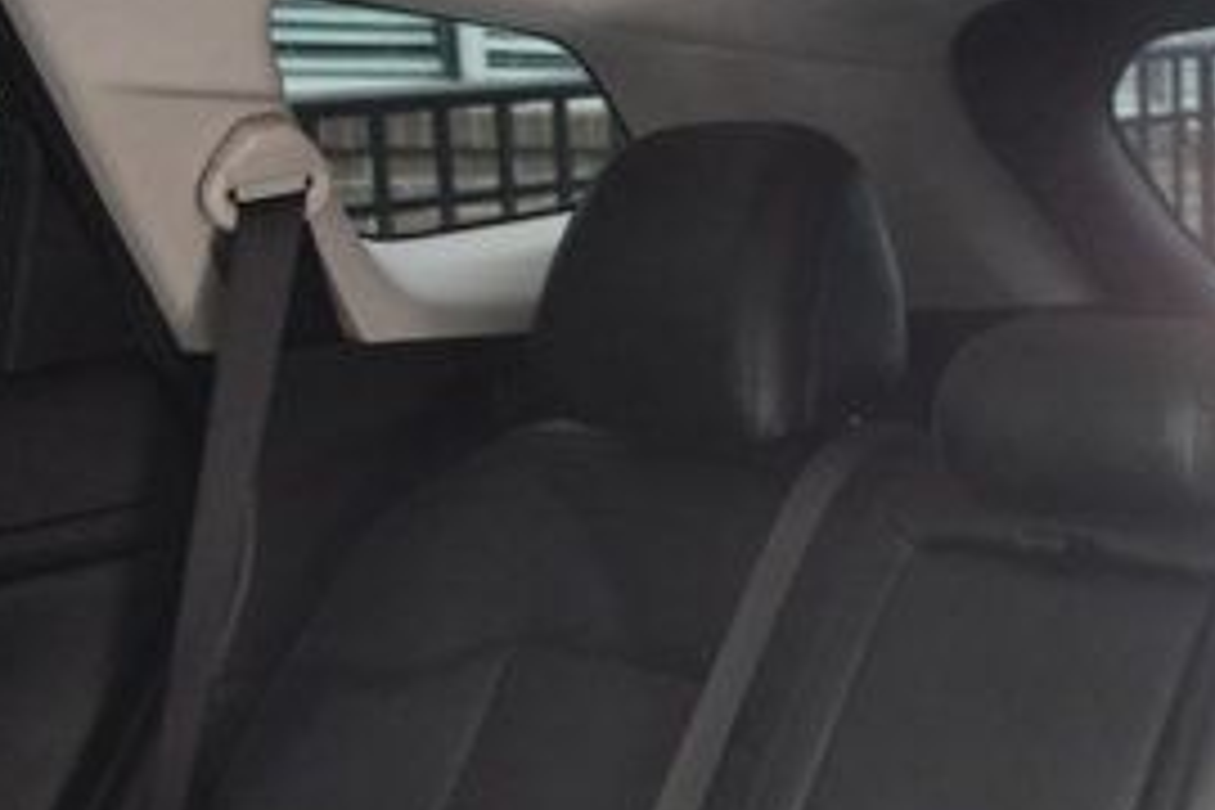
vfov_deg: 20.6
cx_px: 1202
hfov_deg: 29.4
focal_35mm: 64
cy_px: 785
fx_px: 2160
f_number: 3.5
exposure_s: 1/60
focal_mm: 18
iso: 3200
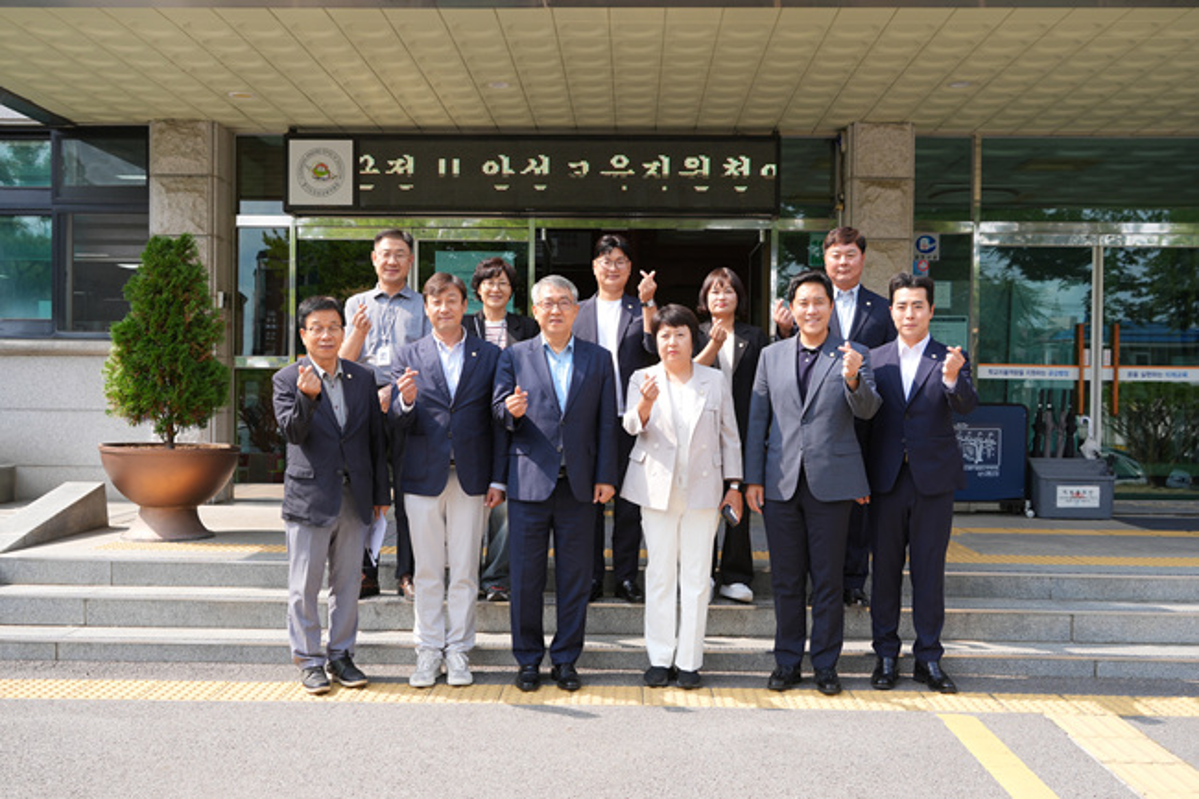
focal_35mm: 32
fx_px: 1065
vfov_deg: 41.1
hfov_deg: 58.7
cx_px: 600
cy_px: 400
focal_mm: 32
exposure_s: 1/400
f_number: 5.6
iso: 250
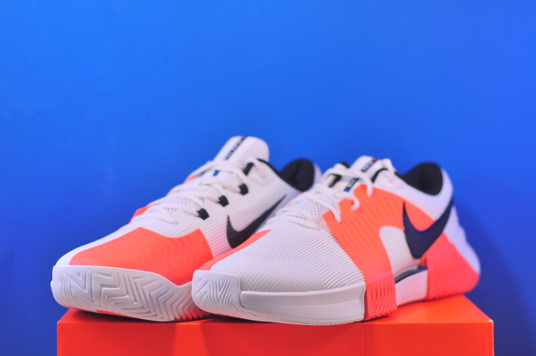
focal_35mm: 75
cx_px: 268
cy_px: 178
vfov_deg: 18.1
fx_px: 1115
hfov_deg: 27.0
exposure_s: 1/320
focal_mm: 50
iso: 250
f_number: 2.5
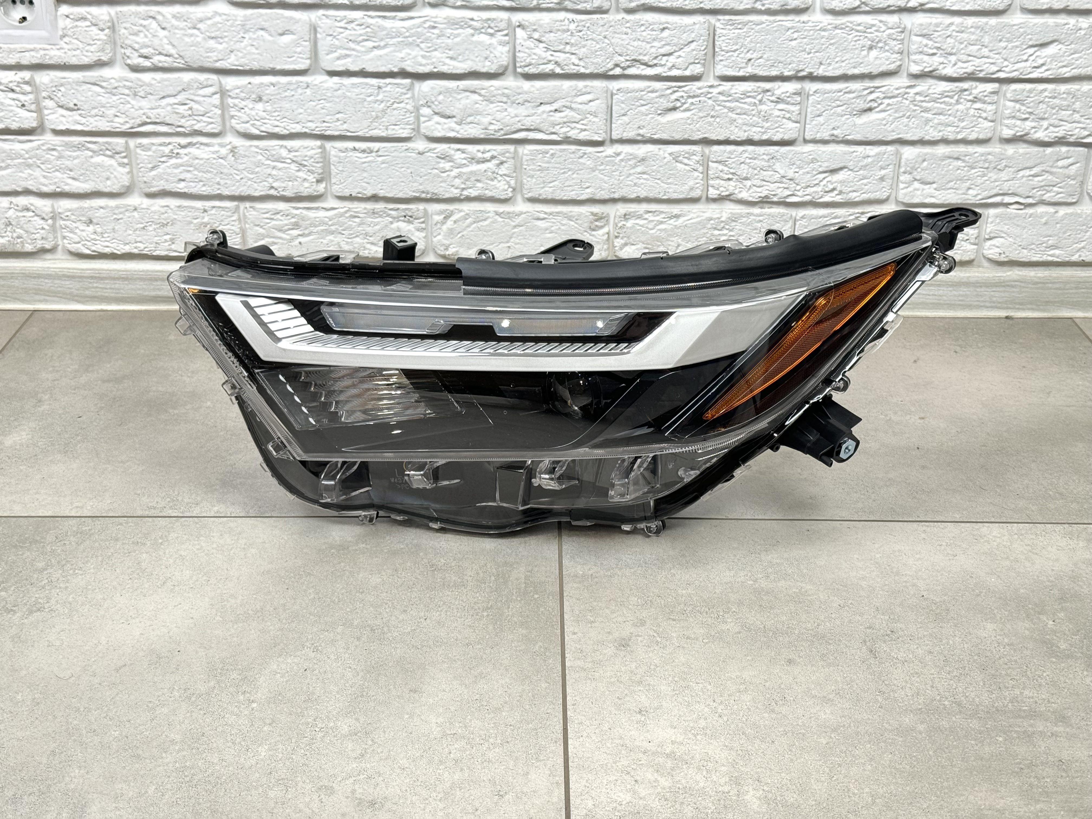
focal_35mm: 48
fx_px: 1514
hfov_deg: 39.7
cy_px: 410
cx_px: 546
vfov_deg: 30.3
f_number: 1.78
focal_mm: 6.76
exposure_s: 1/50
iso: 125
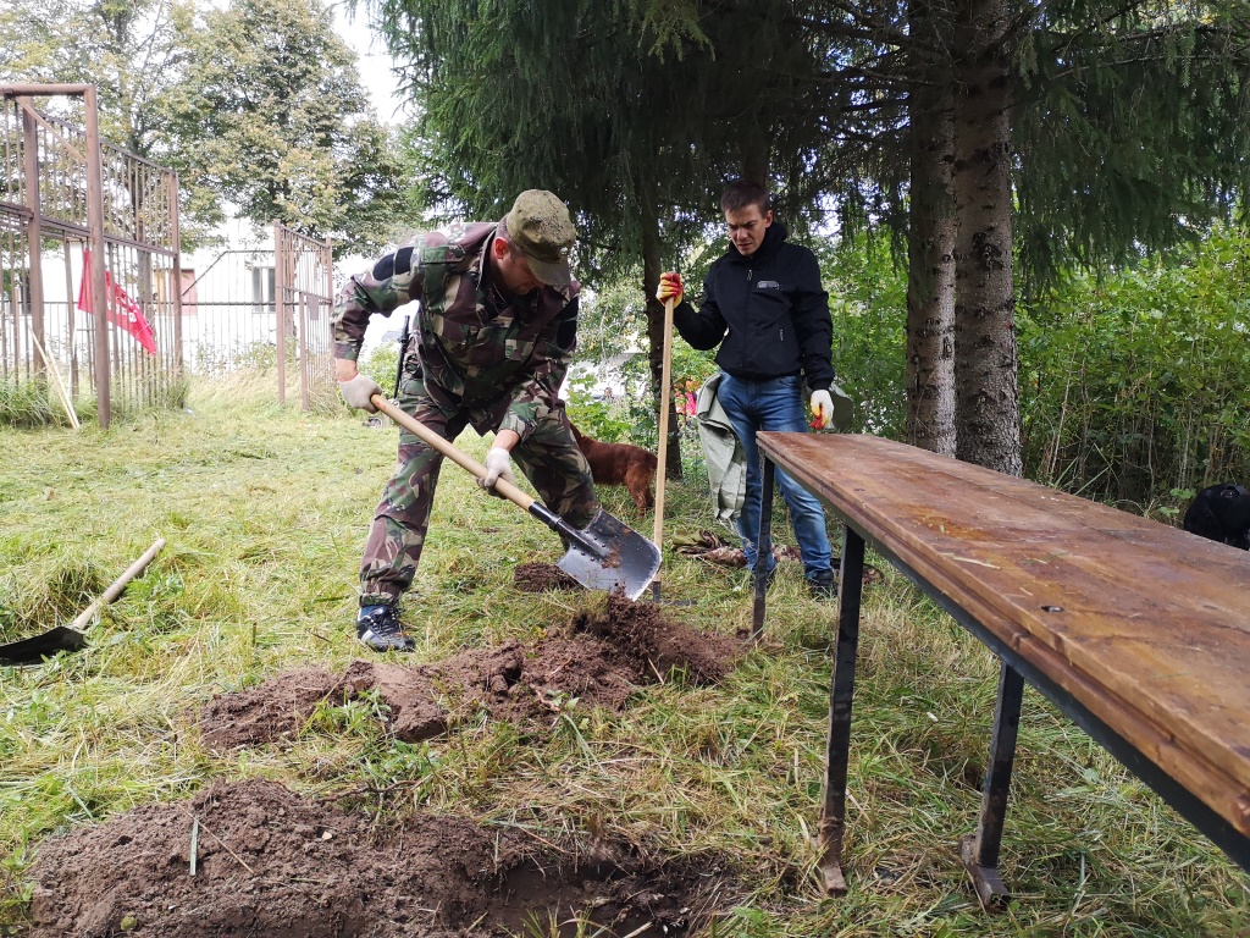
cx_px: 625
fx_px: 975
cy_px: 469
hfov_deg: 65.3
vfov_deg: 51.4
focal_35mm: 27
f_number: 1.8
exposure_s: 1/900
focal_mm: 3.95
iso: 250
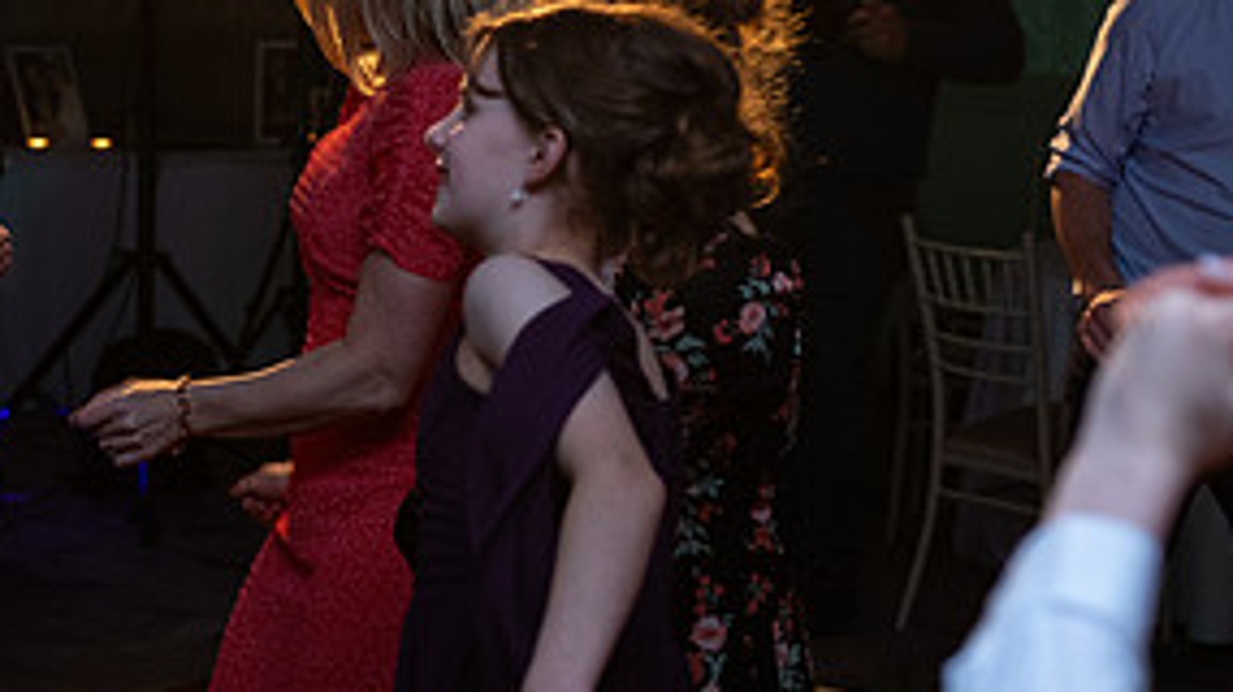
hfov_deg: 19.3
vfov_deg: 10.9
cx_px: 545
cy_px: 318
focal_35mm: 111
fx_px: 3627
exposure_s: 1/160
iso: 1000
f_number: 3.5
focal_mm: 52
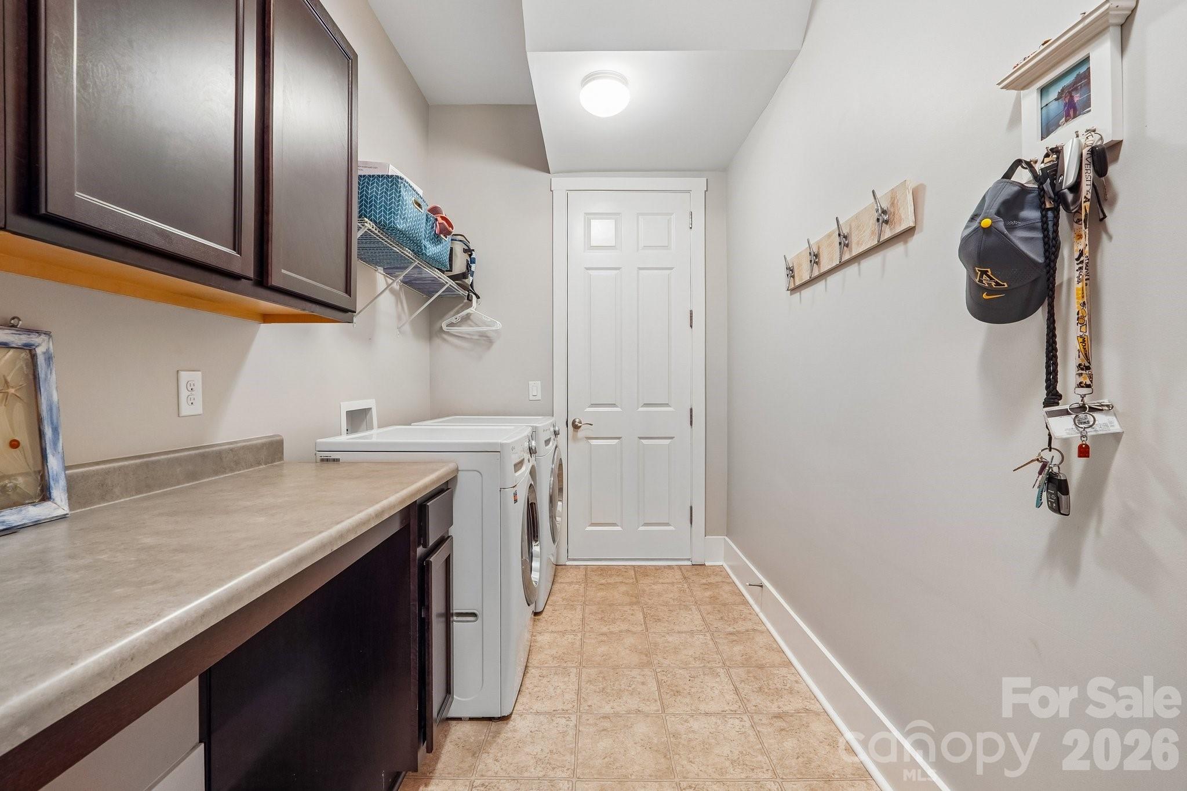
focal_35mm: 15
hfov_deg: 100.4
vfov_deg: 77.3
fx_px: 495
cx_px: 594
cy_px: 396
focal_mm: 10
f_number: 8
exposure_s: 1/4
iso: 400
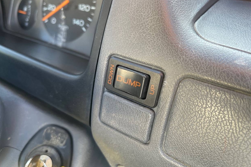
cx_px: 129
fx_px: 188
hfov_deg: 67.4
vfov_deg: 47.9
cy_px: 75
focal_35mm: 27
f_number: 1.6
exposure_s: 1/121
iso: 64
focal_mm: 5.1
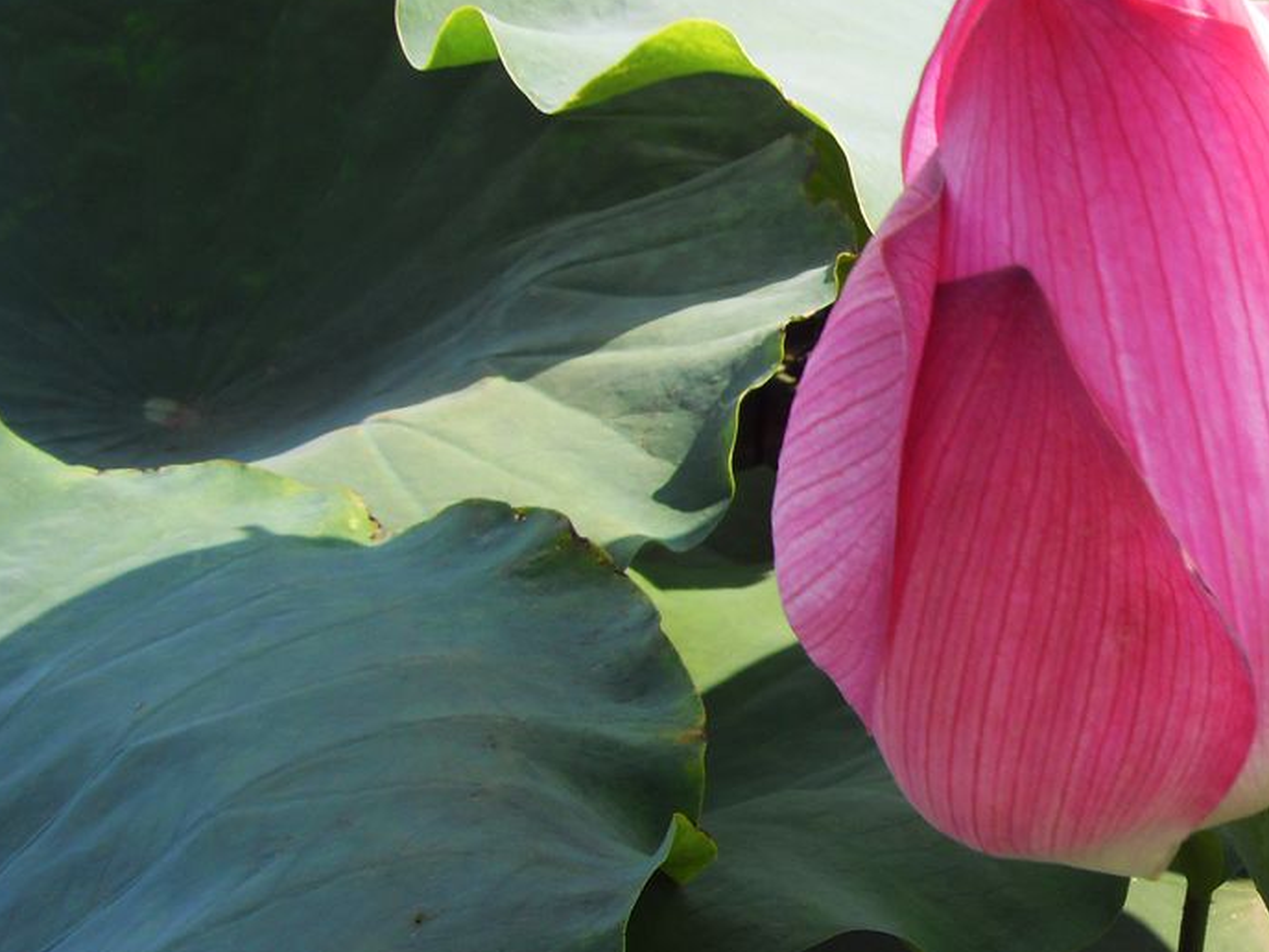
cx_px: 1086
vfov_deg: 21.6
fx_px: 2493
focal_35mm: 68
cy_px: 541
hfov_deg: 27.7
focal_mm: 6.6
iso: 80
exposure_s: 1/125
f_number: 6.2
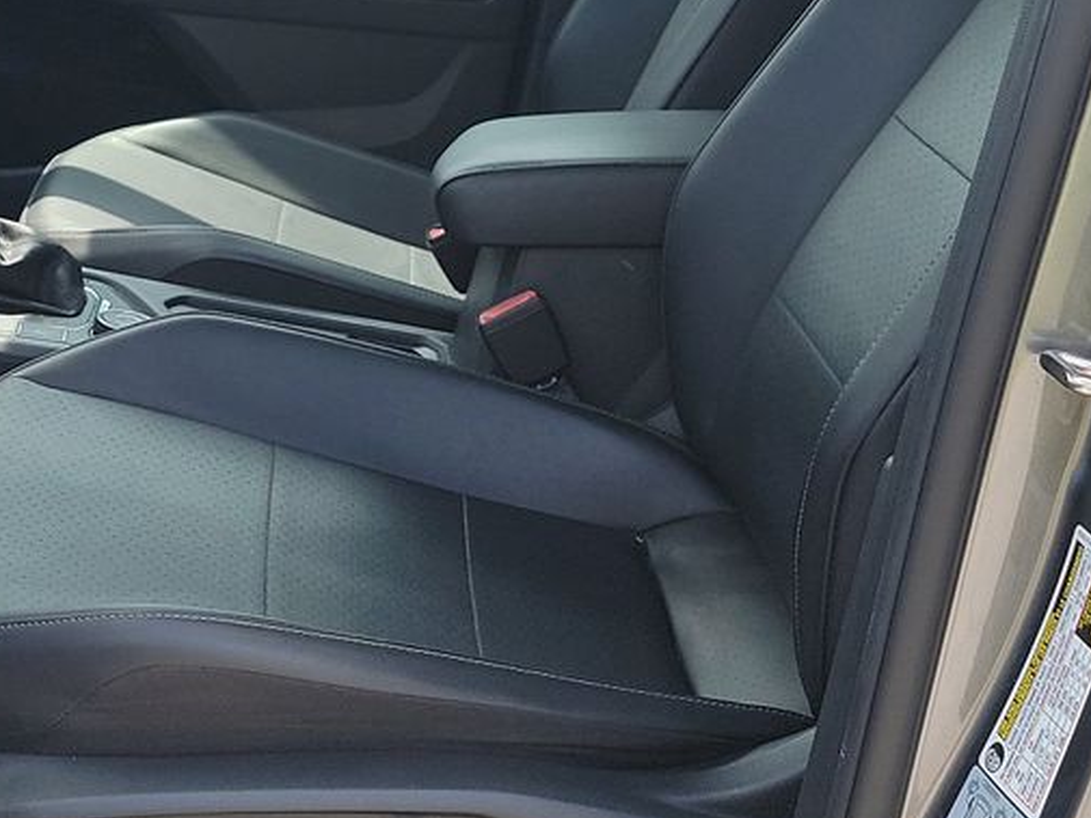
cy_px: 177
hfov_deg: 25.3
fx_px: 2396
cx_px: 251
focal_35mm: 76
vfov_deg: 19.2
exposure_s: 1/266
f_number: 1.8
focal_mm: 6.7
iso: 50
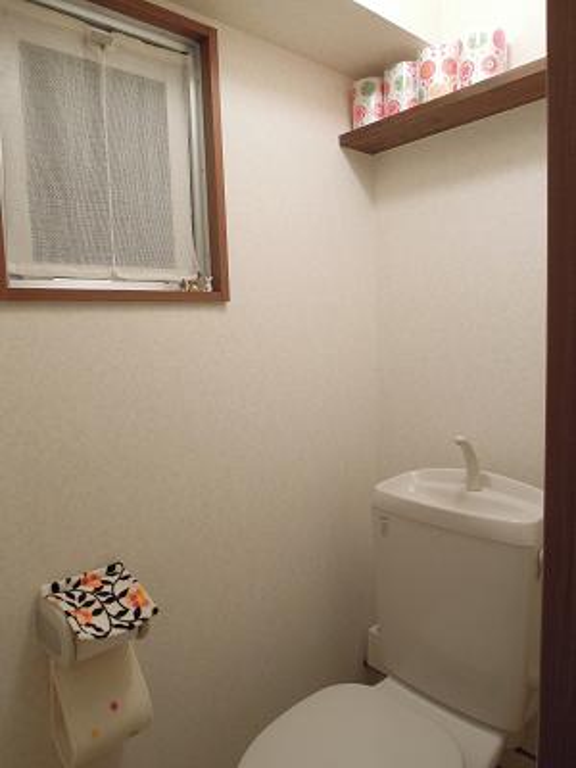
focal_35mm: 24
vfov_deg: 71.6
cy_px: 384
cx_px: 288
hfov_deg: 56.8
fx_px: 532
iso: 400
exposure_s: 1/10
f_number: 5
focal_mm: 4.3
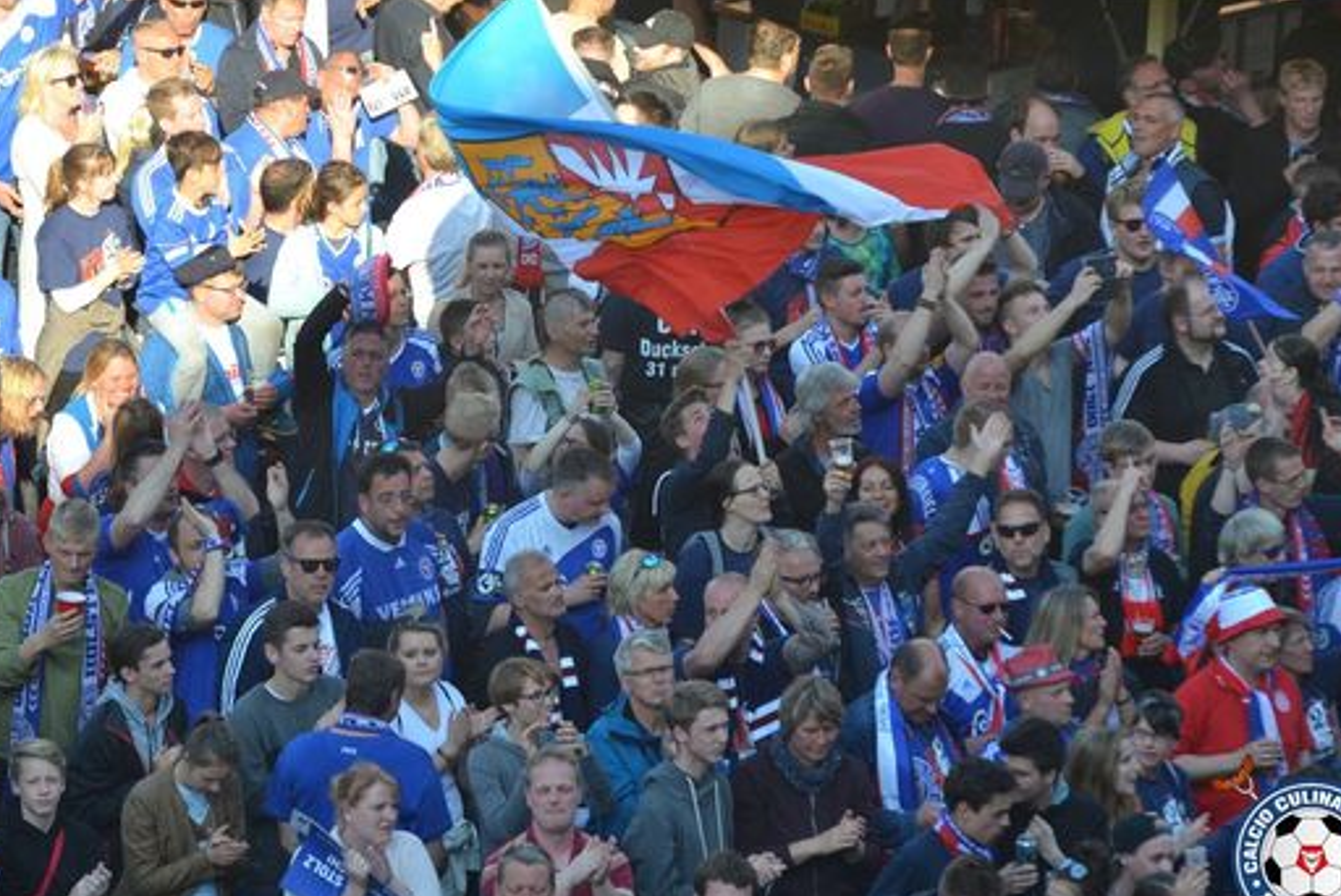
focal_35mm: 267
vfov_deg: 5.2
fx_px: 9951
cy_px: 485
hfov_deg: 7.7
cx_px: 707
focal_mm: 160
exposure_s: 1/1250
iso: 500
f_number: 5
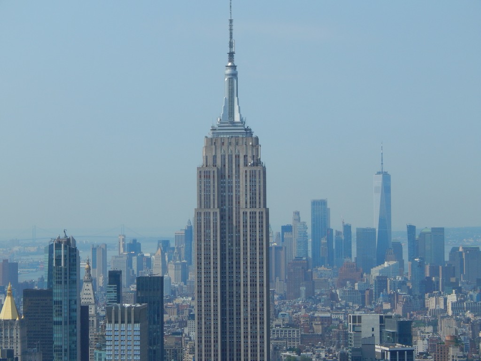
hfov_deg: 17.1
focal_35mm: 115
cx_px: 240
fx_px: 1598
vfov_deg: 12.9
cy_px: 180
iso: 125
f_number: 4.6
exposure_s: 1/1500
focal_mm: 20.5
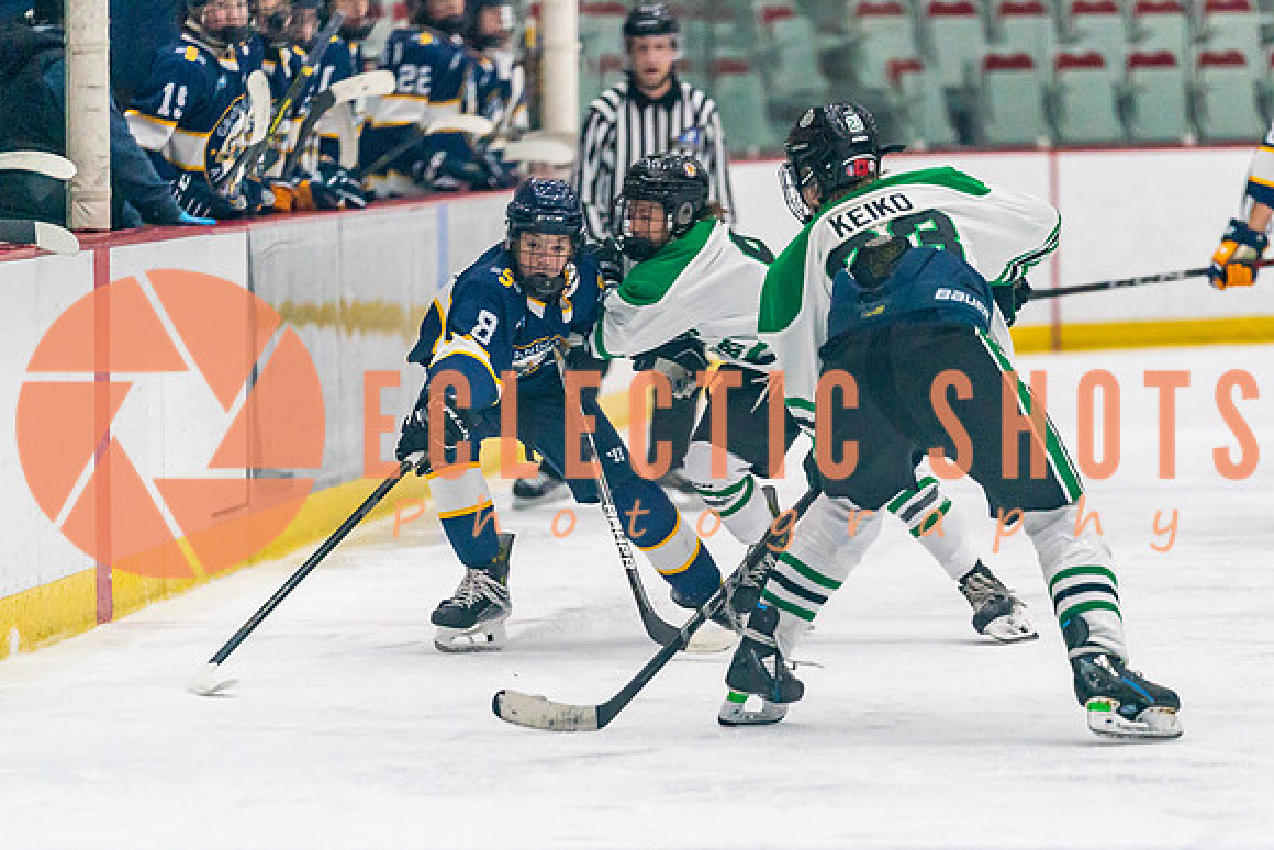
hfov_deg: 7.0
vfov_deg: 4.7
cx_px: 683
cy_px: 483
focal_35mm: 293
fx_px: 10384
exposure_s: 1/1250
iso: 3200
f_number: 2.8
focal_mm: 200
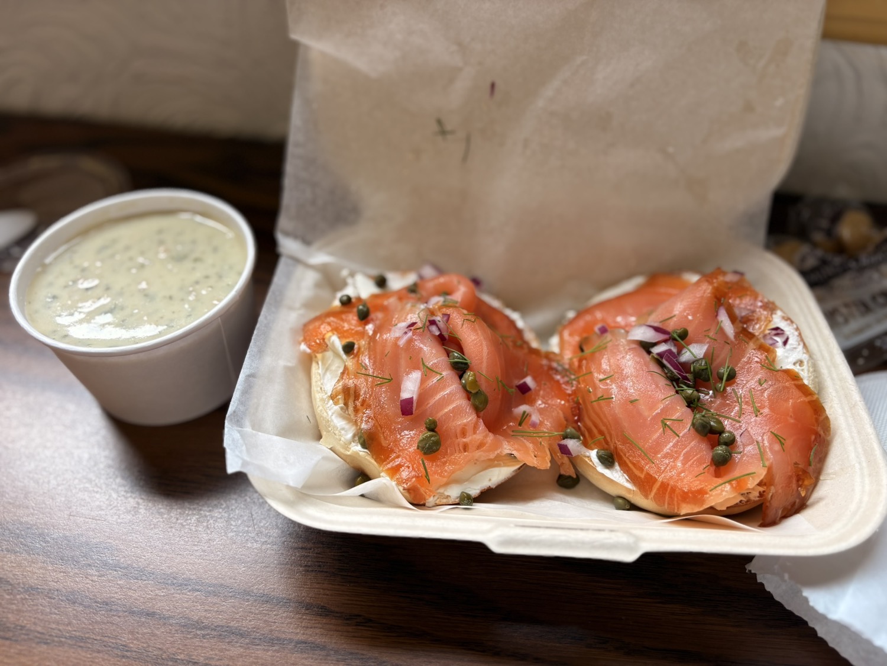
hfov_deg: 67.3
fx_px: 666
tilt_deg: -46.7
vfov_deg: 53.1
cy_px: 333
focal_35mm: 26
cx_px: 444
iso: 40
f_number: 1.6
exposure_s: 1/187
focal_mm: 5.96
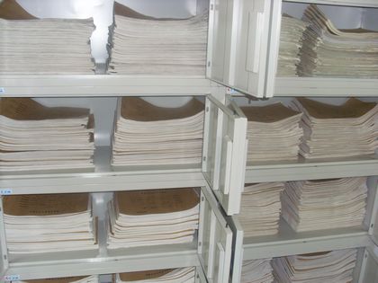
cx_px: 189
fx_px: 415
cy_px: 142
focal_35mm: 38
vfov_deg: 37.7
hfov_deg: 49.0
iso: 100
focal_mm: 6.3
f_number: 3
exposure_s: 1/45
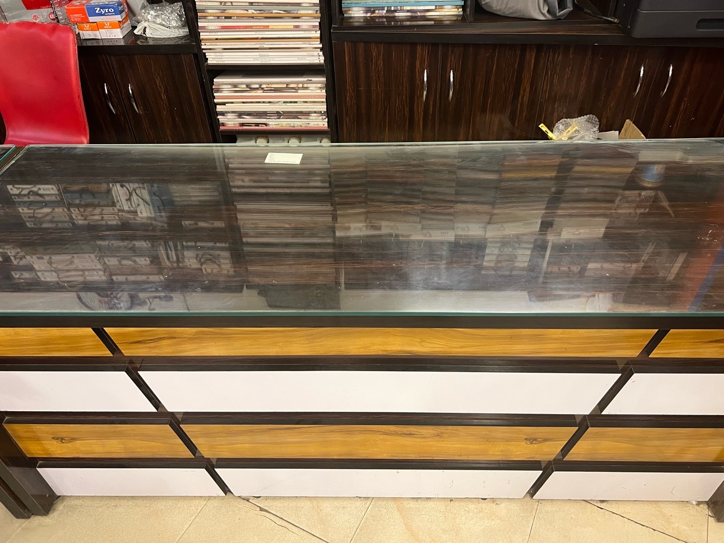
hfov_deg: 67.3
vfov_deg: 53.1
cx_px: 362
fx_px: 544
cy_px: 272
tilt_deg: -41.6
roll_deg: +2.0
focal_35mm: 26
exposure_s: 1/50
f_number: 1.5
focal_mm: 5.7
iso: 160
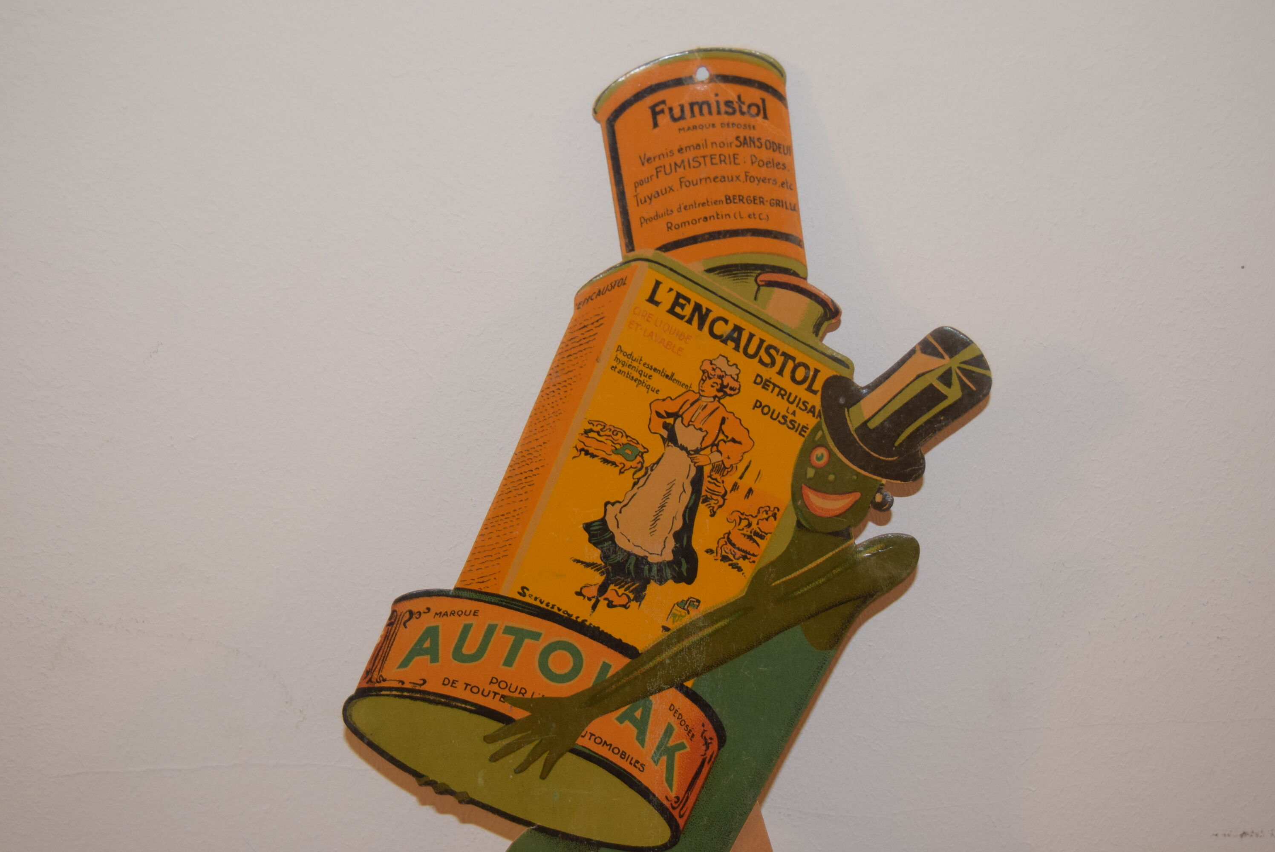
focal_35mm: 60
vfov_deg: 22.7
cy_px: 426
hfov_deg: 33.4
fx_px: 2127
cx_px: 638
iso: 800
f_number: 5
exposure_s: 1/60
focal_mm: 40
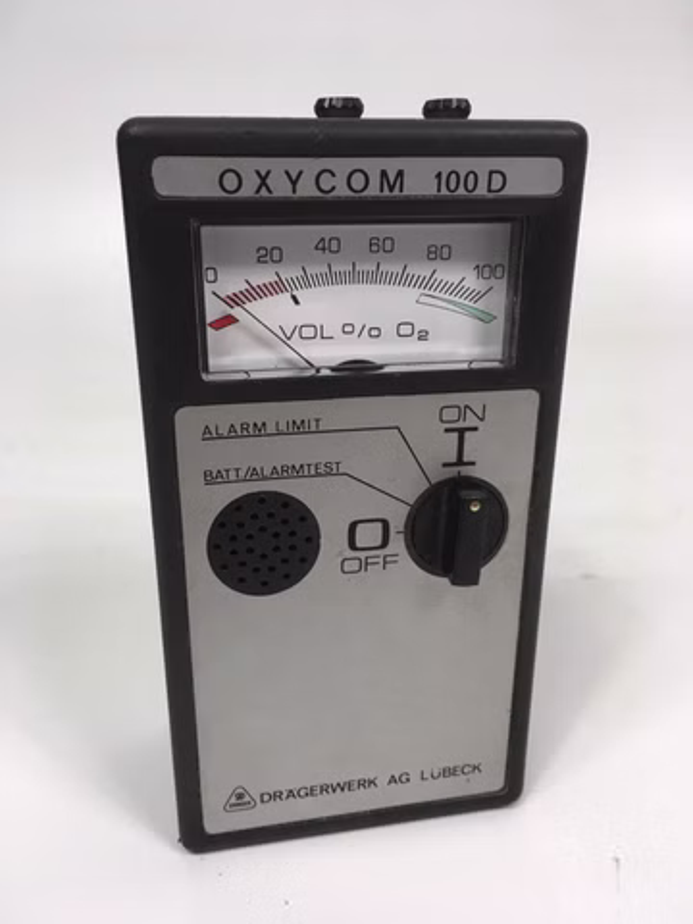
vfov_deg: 61.7
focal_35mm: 29
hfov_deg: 48.2
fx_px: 774
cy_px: 462
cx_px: 346
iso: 25
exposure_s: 1/33
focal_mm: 4.15
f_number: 2.2
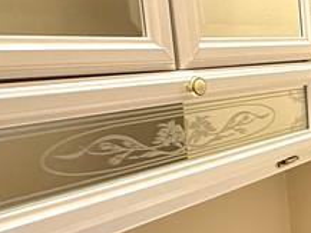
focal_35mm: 66
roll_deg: +1.3
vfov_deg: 22.2
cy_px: 156
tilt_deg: -10.6
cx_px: 492
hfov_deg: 22.7
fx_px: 593
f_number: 2.2
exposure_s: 1/120
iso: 160
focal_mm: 2.22
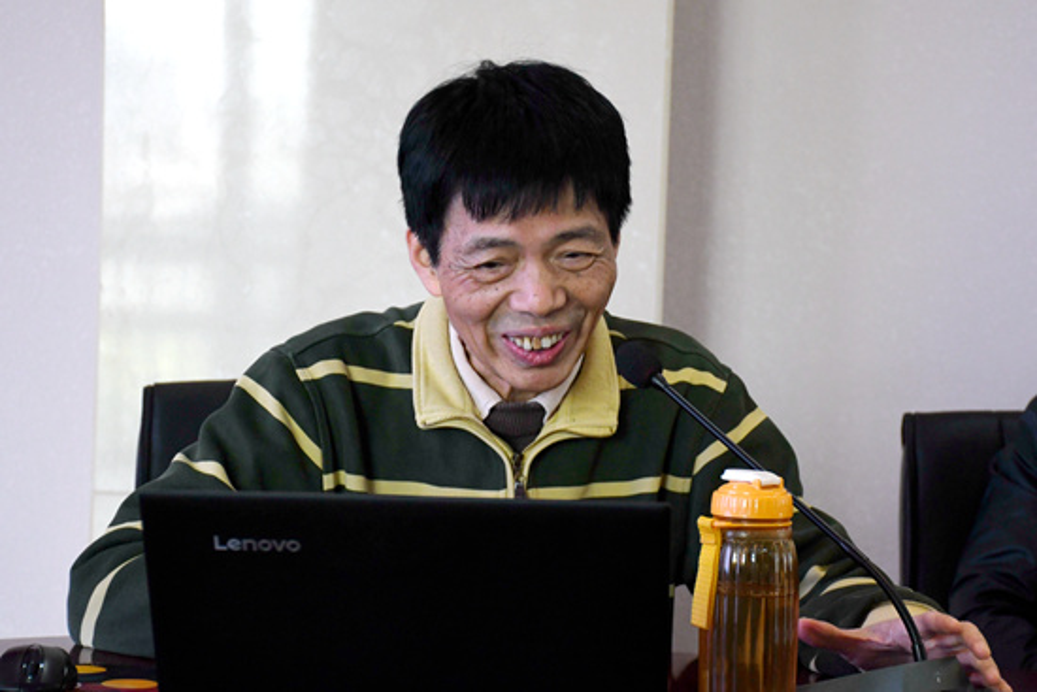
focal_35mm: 84
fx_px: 2420
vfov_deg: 16.3
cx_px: 518
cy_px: 346
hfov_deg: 24.2
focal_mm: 56
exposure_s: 1/400
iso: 1000
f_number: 5
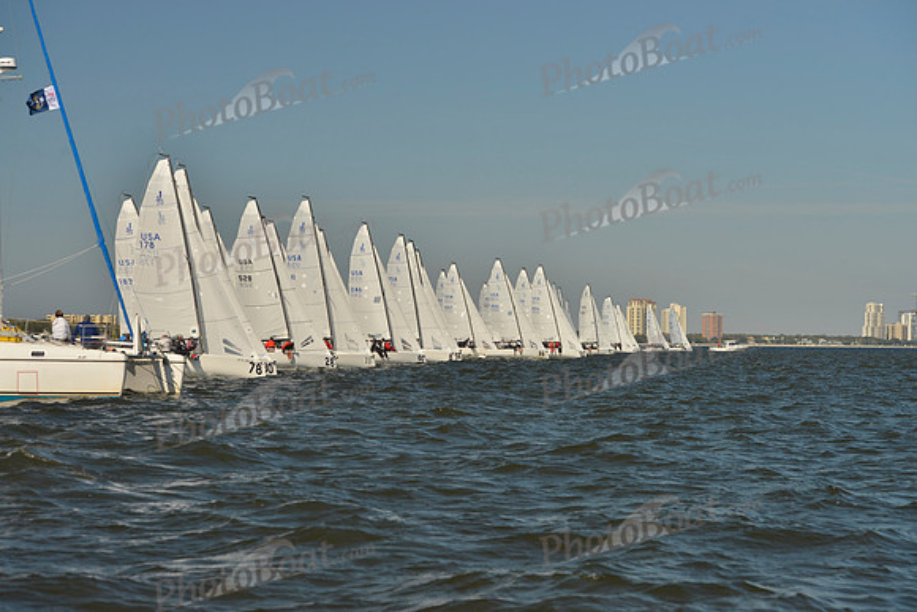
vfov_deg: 16.1
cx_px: 458
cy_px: 306
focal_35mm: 85
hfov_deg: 23.9
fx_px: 2166
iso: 200
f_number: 7.1
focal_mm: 85
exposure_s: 1/800
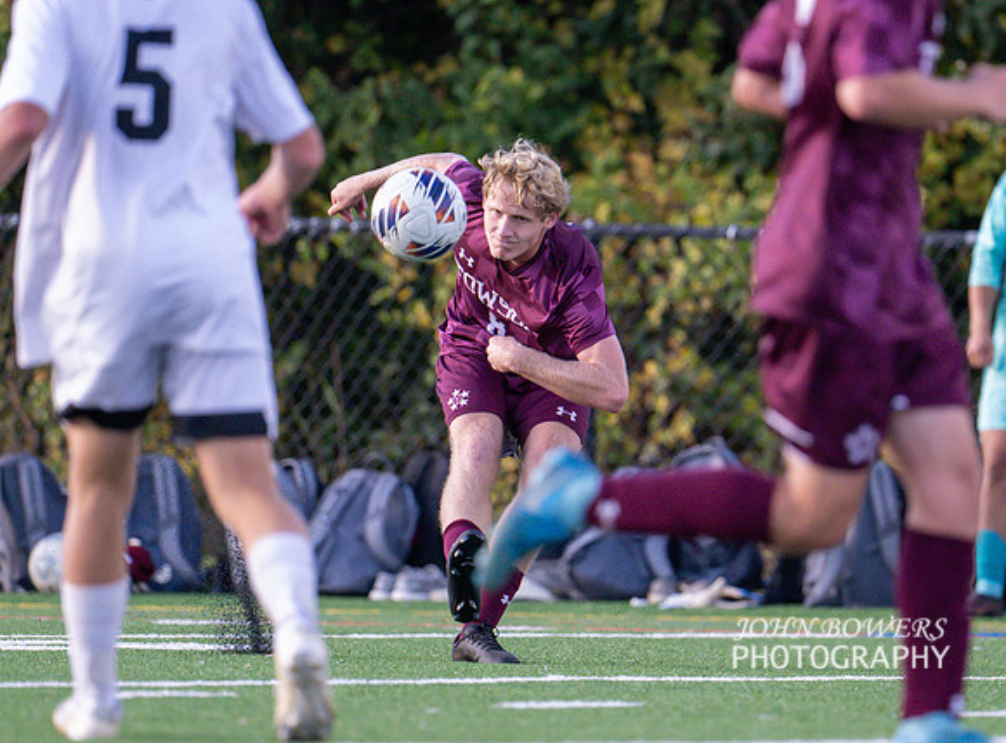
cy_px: 316
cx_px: 605
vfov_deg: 1.9
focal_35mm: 772
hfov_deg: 2.6
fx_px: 22319
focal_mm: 400
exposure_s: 1/2500
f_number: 4.5
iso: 4000
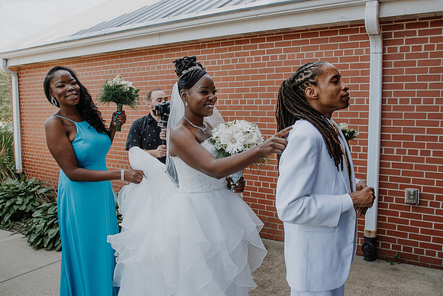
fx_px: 357
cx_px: 256
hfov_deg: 63.4
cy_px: 147
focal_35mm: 29
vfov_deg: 45.0
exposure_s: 1/250
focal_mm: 24
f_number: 8
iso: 400
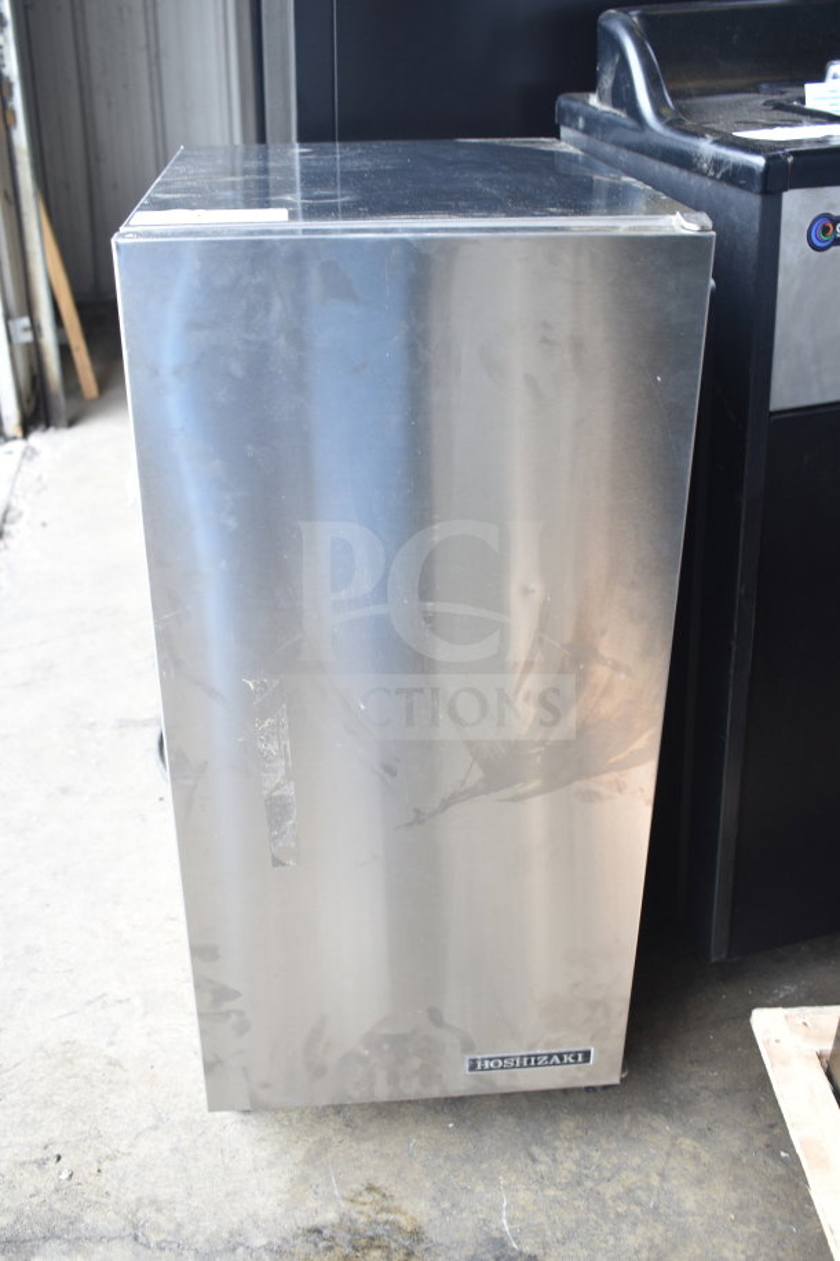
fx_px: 1207
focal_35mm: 34
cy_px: 630
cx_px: 420
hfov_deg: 38.4
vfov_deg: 55.1
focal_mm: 23
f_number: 3.8
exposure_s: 1/40
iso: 220
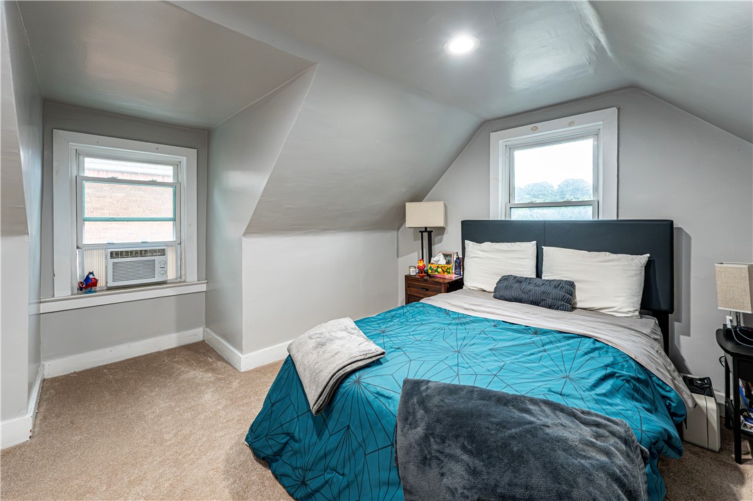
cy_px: 250
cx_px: 376
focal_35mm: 14
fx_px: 293
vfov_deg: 81.1
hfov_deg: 104.3
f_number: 8
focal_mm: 14
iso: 2000
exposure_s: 1/30
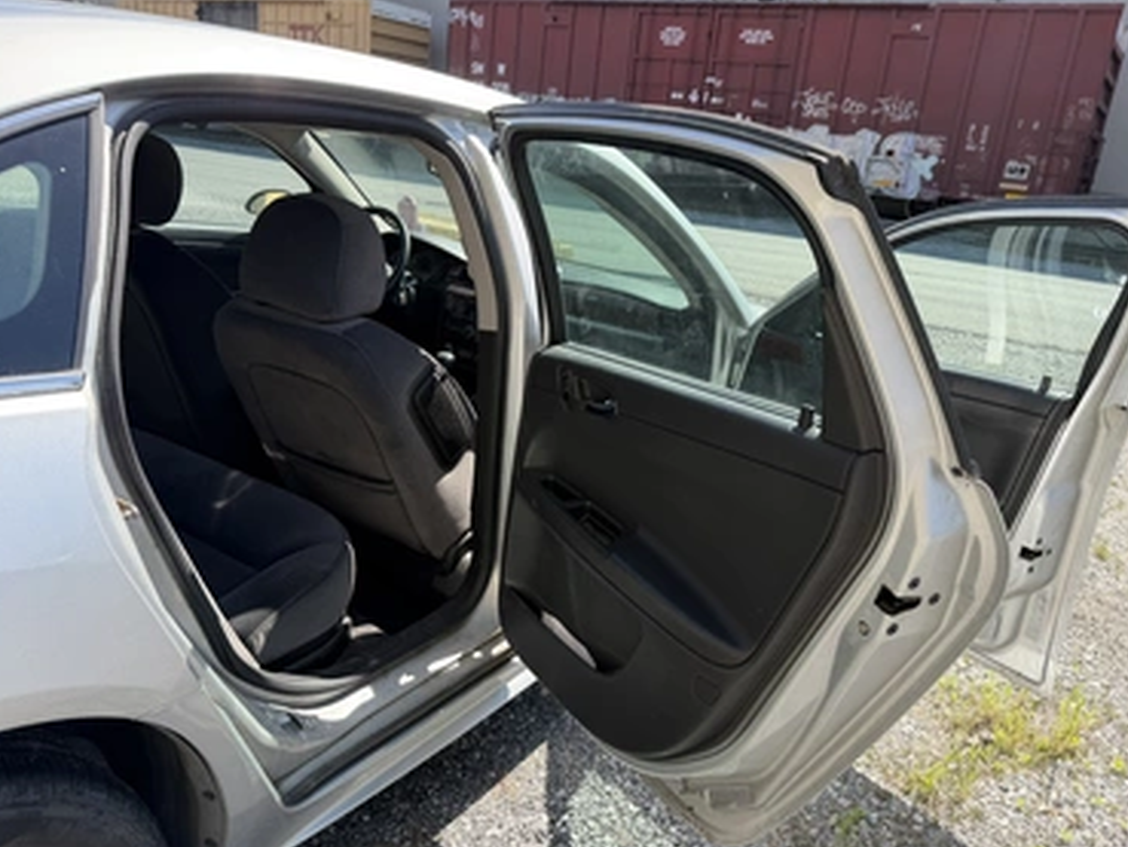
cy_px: 443
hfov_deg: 67.3
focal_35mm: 26
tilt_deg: -16.1
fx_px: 848
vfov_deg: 53.1
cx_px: 590
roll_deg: -6.1
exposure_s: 1/1174
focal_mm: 6.76
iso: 80
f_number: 1.78
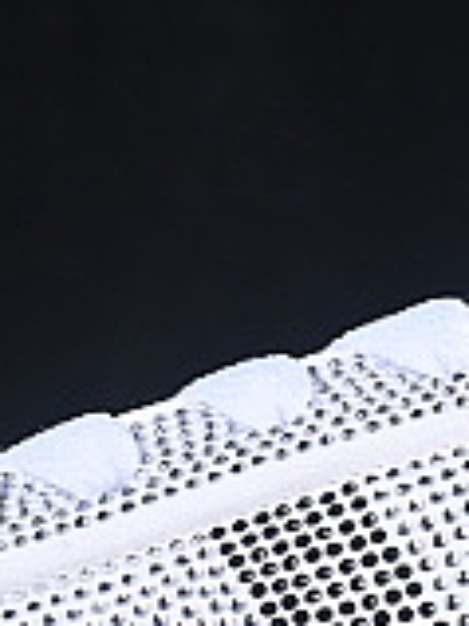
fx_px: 8882
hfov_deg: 3.0
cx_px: 792
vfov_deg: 4.0
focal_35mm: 491
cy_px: 291
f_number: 8
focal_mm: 50
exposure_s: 1/80
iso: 160
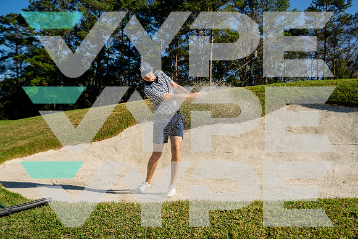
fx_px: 318
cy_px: 120
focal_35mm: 32
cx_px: 179
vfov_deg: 41.1
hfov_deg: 58.7
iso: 100
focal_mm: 32
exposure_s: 1/1000
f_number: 4
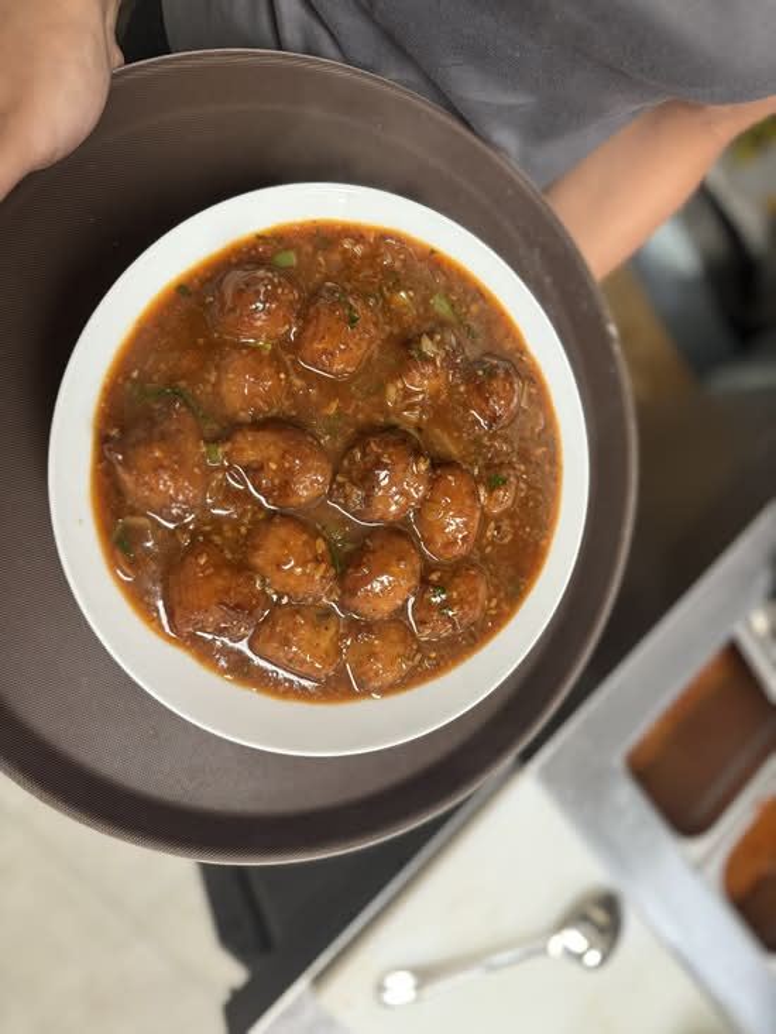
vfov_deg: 71.6
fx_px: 717
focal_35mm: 24
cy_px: 517
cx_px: 388
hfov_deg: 56.8
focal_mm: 6.76
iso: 400
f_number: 1.78
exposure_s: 1/60
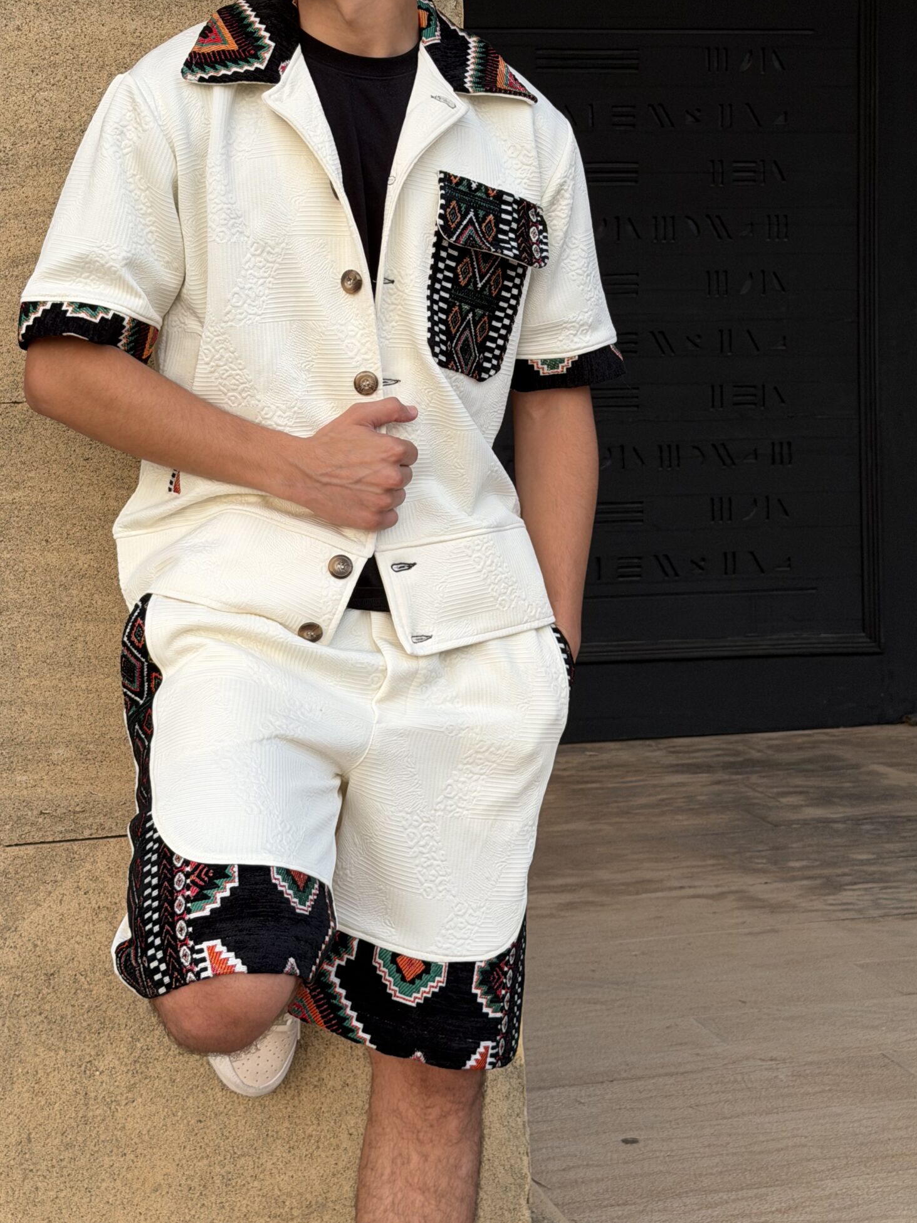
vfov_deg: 30.5
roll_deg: +0.8
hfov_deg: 23.2
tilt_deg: -2.7
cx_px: 340
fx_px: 2225
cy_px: 434
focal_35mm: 63
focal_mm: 6.76
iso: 50
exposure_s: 1/151
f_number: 1.78
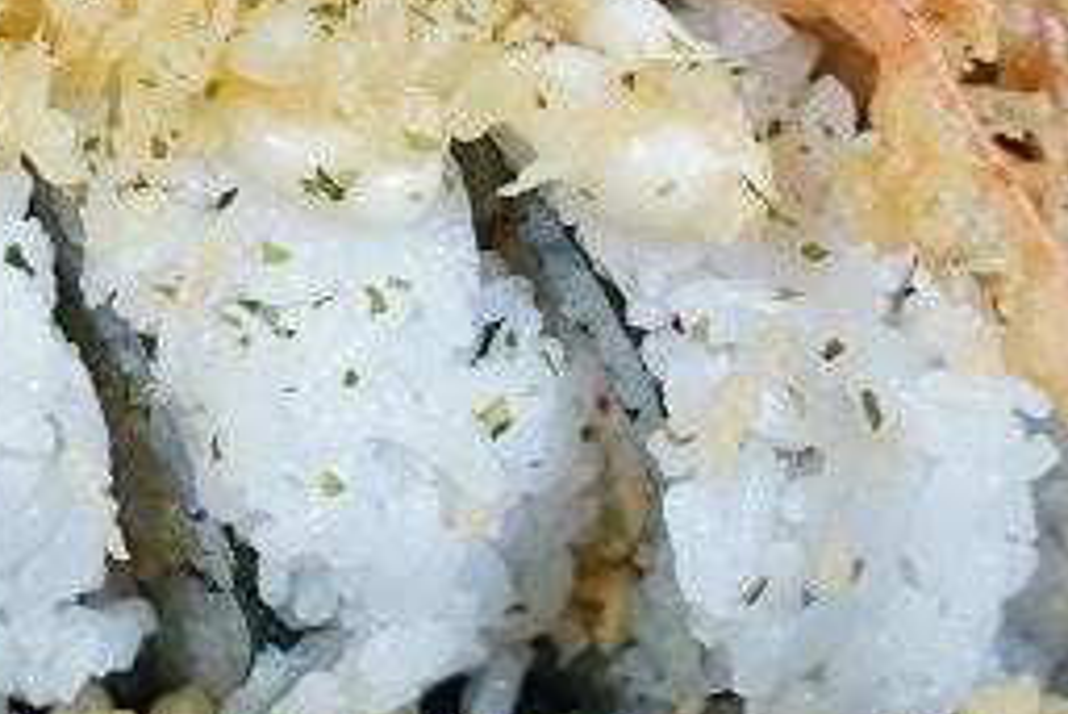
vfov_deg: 6.5
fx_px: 6263
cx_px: -496
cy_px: -92
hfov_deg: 9.5
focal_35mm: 211
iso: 125
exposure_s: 1/60
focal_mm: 45
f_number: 4
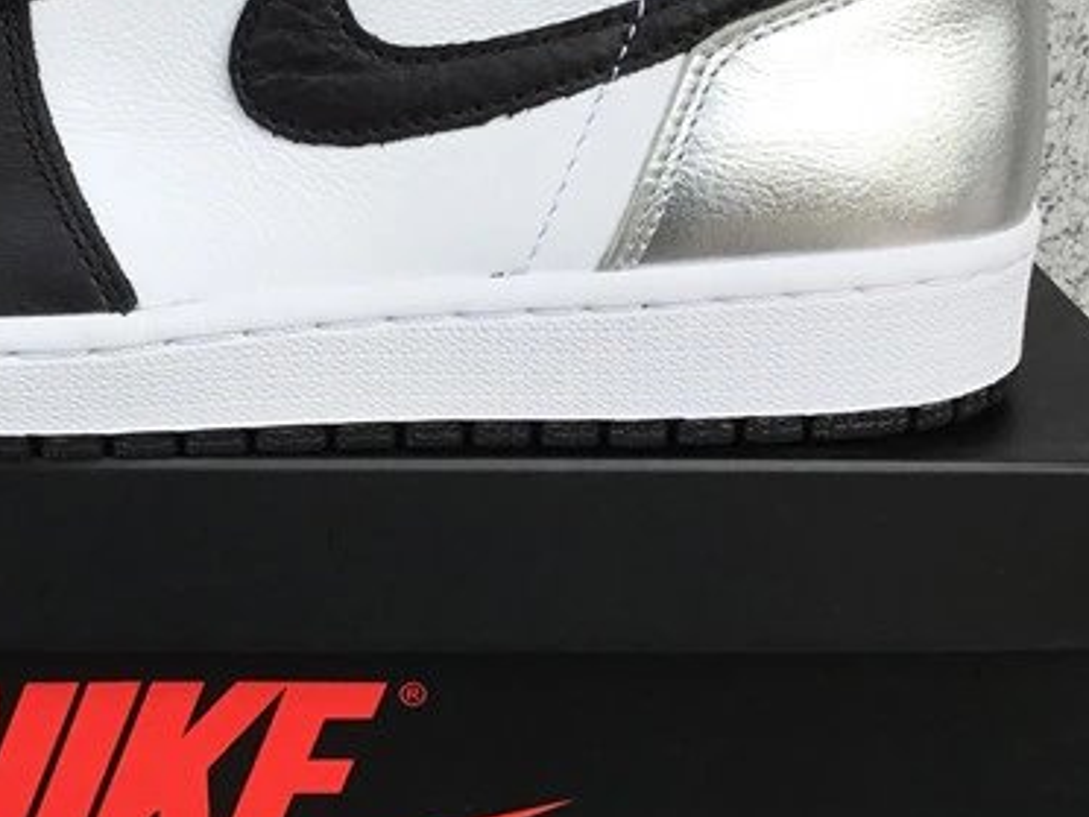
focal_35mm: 75
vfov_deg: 19.4
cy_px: 157
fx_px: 2359
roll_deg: +0.1
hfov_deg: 25.5
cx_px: 214
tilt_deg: -16.5
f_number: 2.4
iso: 25
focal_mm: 3.3
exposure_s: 1/405
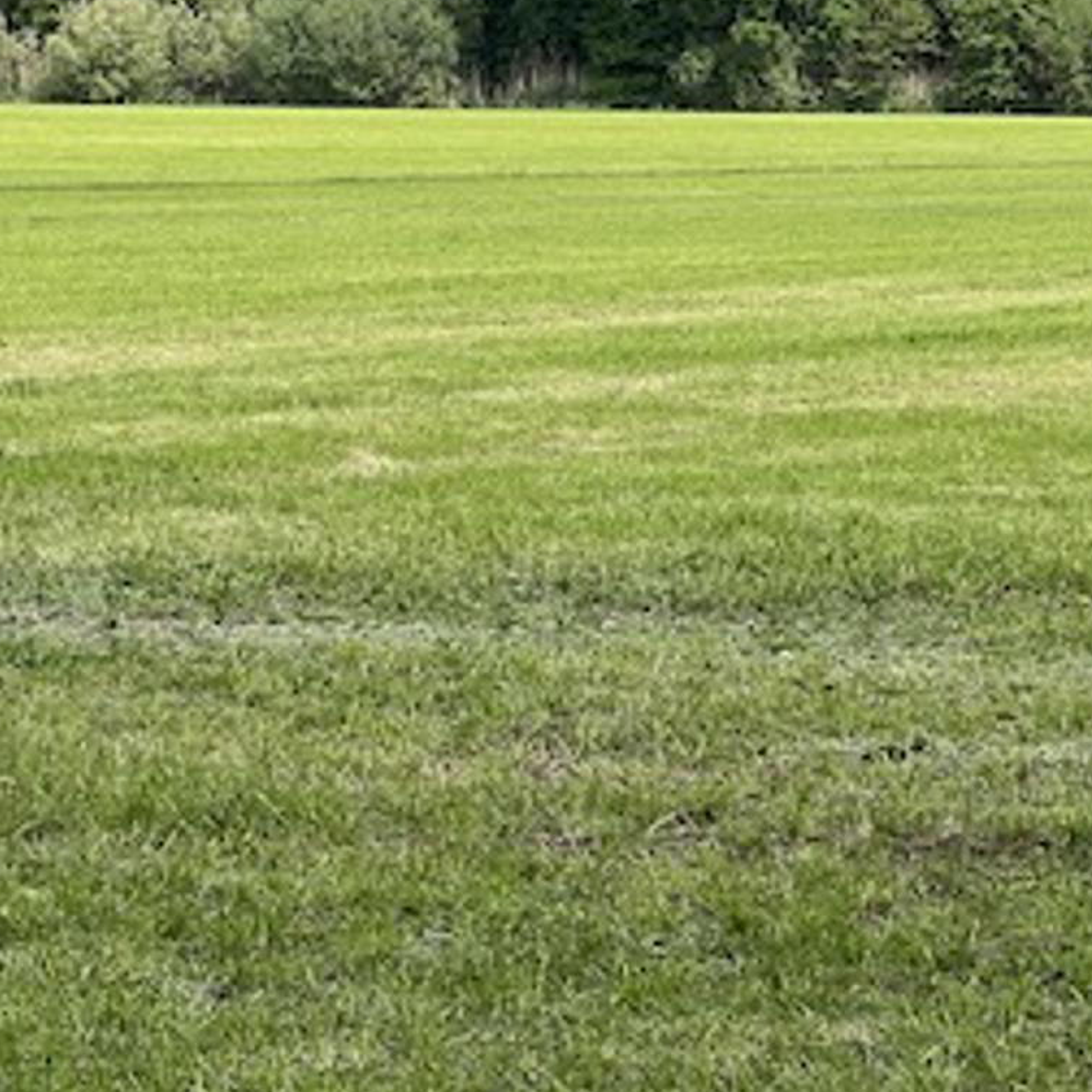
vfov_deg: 10.1
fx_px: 6174
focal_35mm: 173
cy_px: 360
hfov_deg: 10.1
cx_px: 949
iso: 32
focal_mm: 9
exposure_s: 1/547
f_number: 2.8
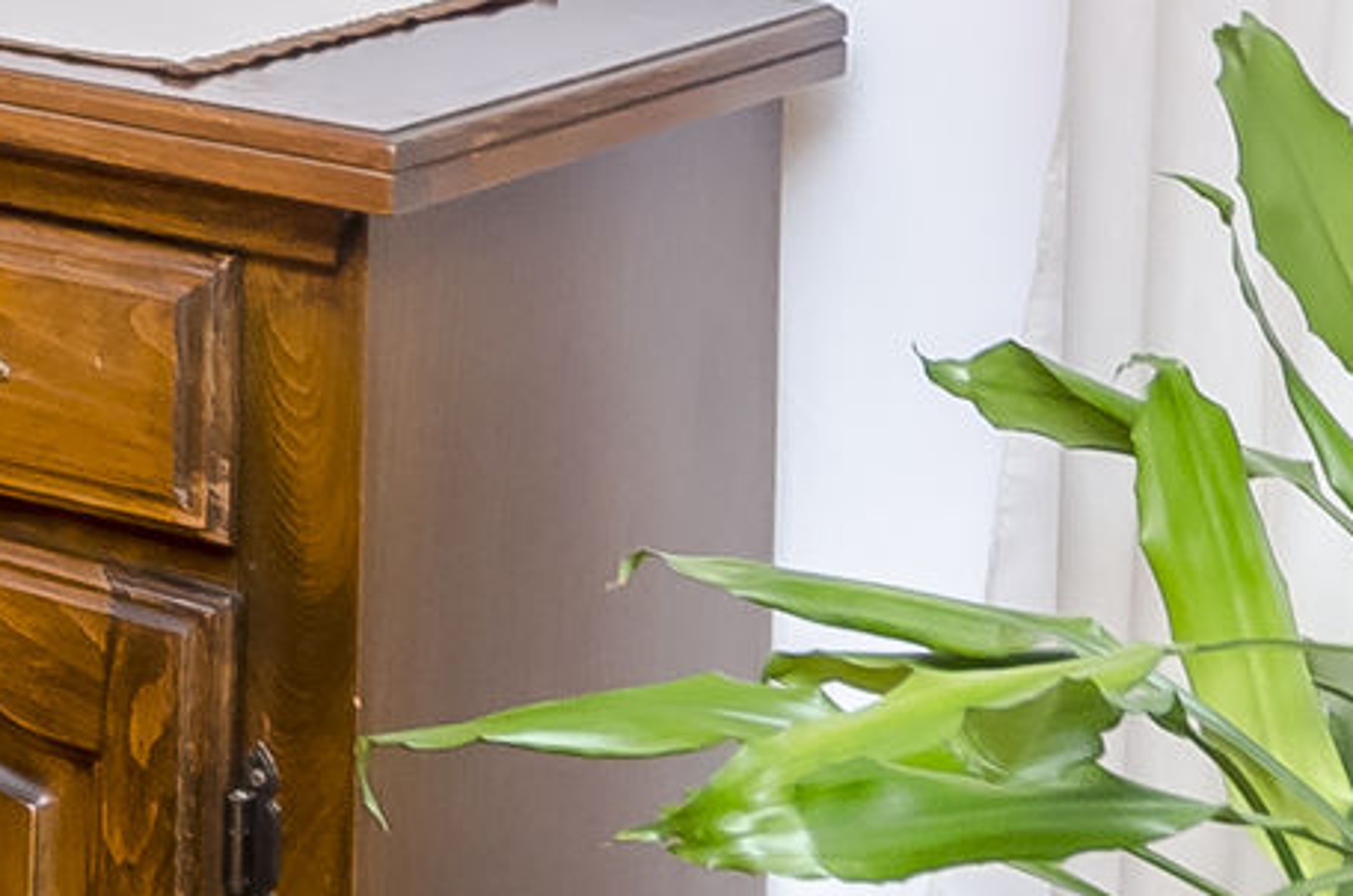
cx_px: -1745
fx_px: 4838
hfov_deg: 12.8
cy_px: -856
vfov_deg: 9.9
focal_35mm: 129
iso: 250
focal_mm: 14
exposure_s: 1/100
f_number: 7.1
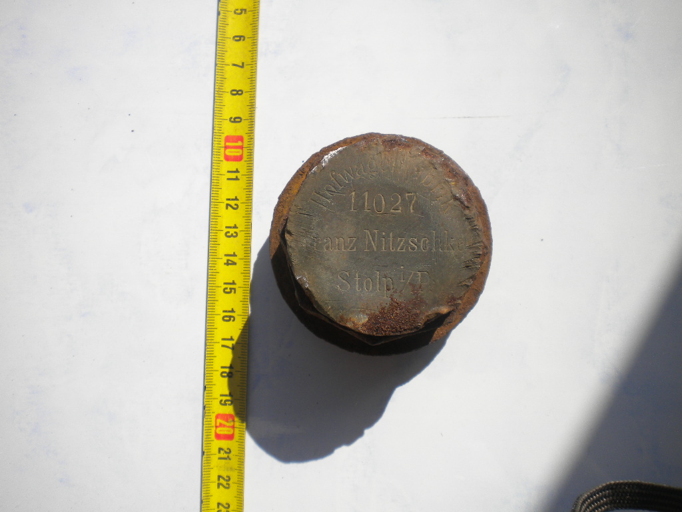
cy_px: 256
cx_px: 341
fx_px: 690
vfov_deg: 40.7
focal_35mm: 35
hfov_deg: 52.6
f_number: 4.6
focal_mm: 6.3
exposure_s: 1/1000
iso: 80
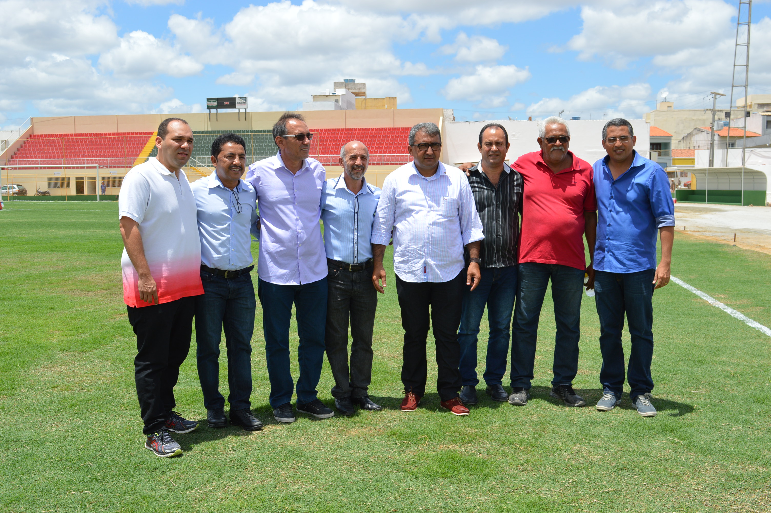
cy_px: 256
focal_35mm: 38
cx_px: 386
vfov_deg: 35.4
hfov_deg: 51.3
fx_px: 802
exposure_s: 1/250
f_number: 8
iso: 100
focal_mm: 25
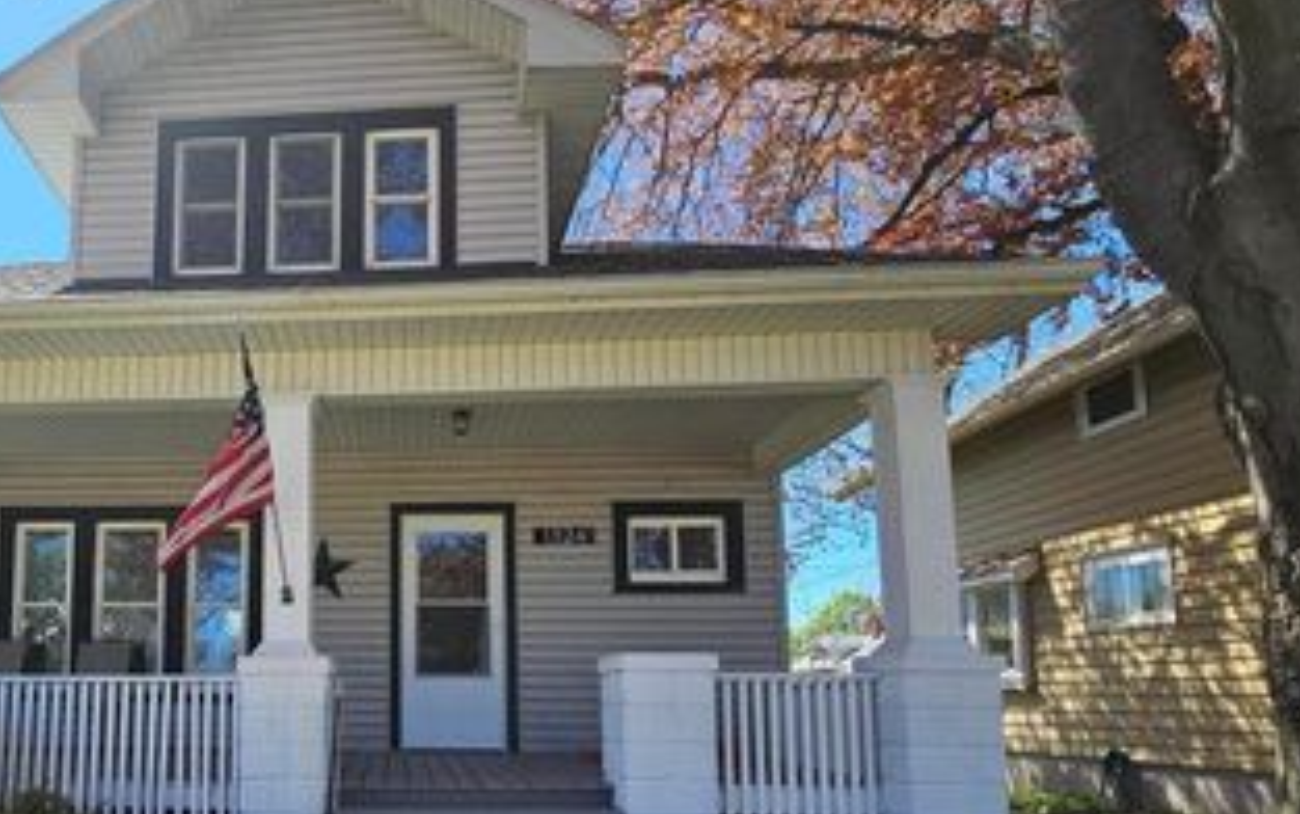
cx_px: 341
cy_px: 617
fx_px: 780
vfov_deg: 52.5
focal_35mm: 22
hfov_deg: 74.5
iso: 64
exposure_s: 1/1000
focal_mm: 2.2
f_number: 2.2
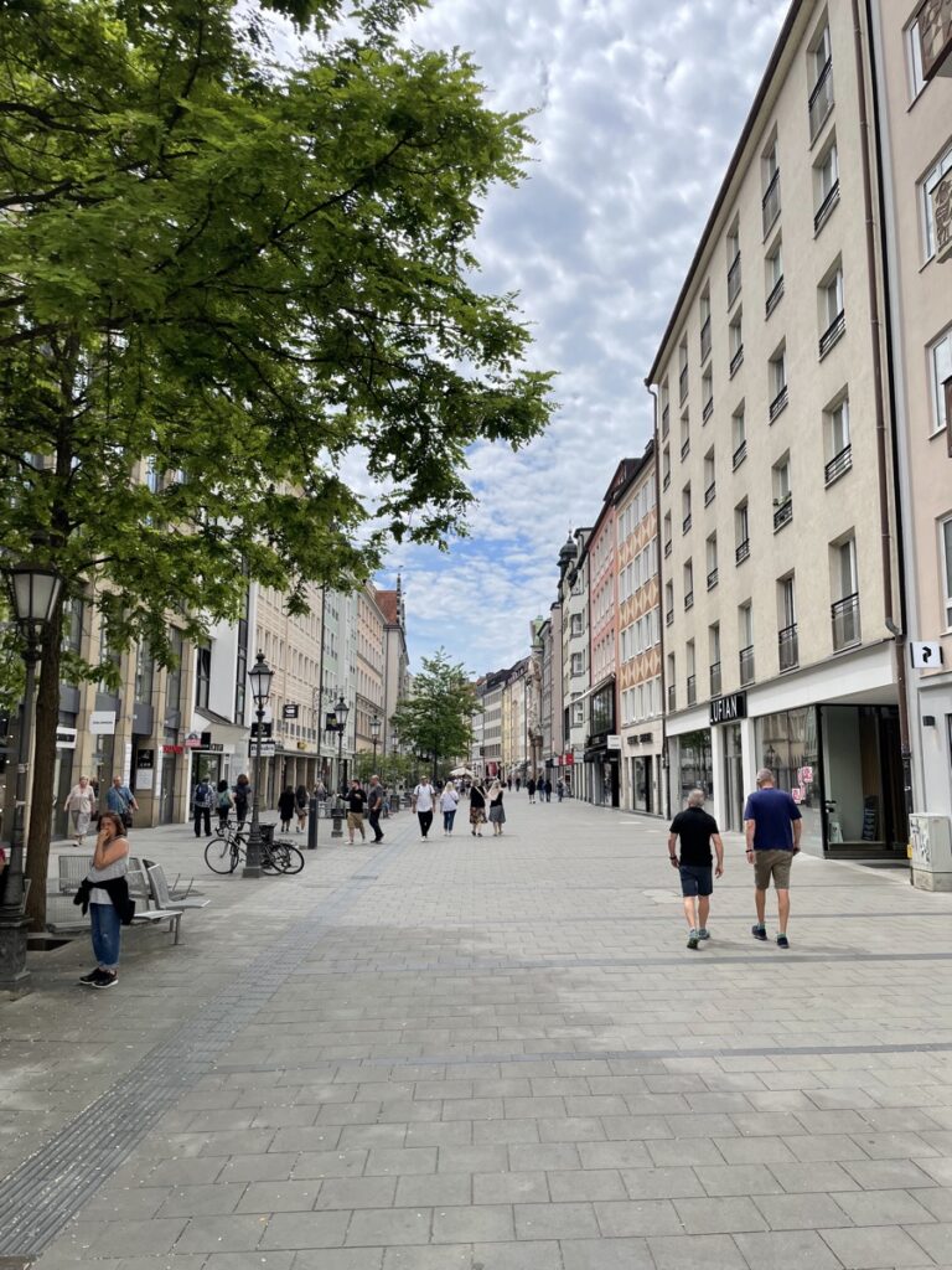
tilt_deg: +6.2
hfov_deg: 53.1
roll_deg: -1.0
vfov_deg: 67.3
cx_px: 476
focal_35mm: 26
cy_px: 635
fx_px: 953
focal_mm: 4.2
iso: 32
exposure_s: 1/3861
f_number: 1.6
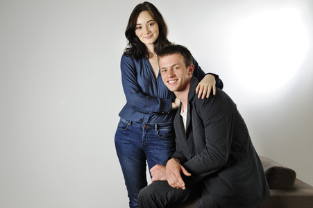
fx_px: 391
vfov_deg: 29.8
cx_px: 156
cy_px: 104
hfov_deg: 43.6
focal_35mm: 45
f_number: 5
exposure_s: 1/100
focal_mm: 45
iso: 640
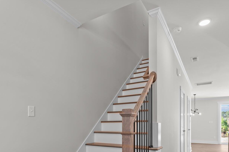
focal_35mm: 25
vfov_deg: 47.7
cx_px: 107
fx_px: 159
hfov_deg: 71.5
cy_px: 126
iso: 400
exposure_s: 1/5
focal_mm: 15
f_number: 6.3
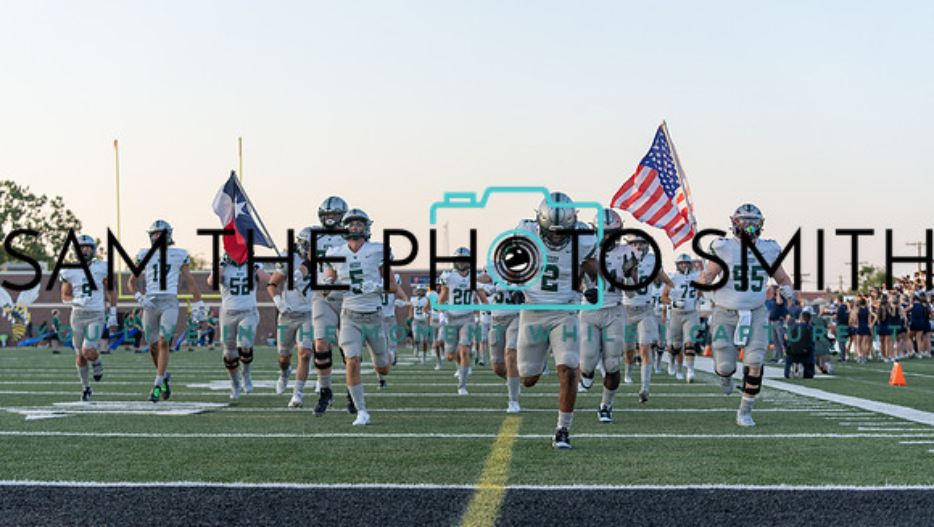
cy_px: 310
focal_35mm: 74
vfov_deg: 16.4
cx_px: 466
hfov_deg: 28.6
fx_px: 1829
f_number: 3.5
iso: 500
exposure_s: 1/1000
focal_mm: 70
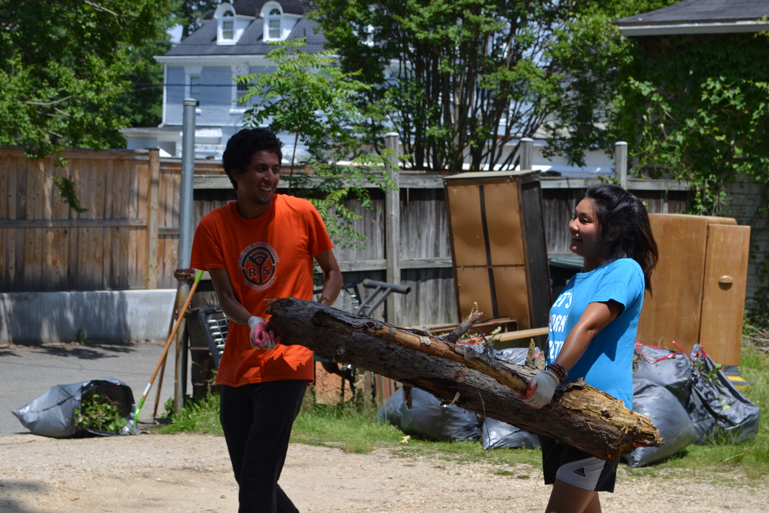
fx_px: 1762
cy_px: 256
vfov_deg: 16.6
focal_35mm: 82
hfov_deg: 24.6
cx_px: 384
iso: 100
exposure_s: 1/200
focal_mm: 55
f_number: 7.1
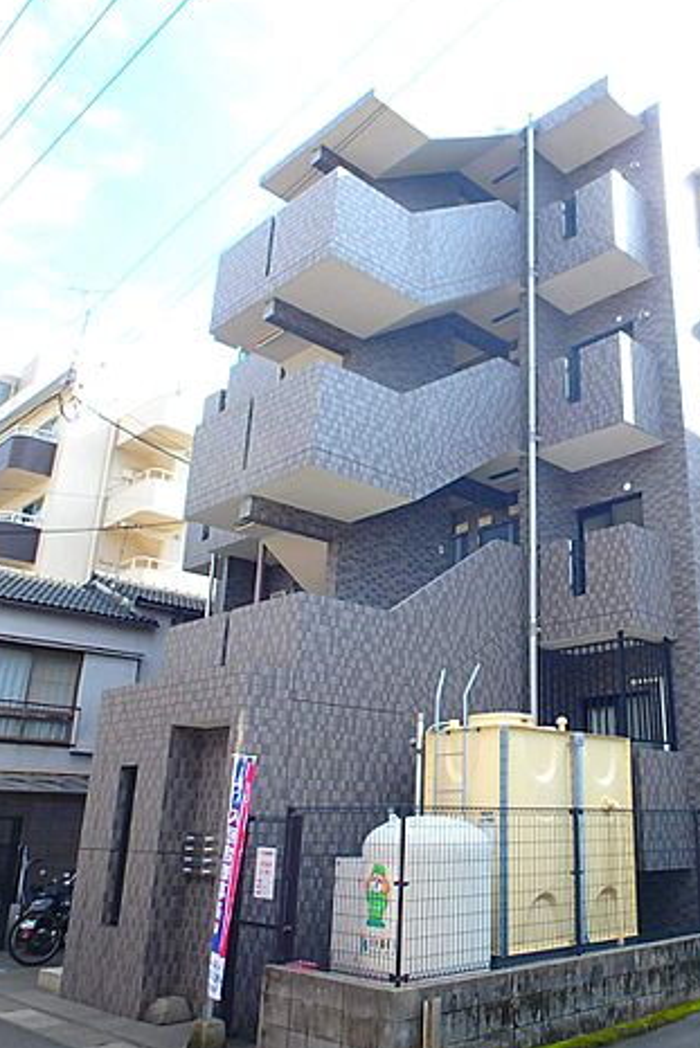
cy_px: 524
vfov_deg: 61.9
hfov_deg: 42.4
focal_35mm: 30
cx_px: 518
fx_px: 874
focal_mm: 3.7
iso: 125
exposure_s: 1/250
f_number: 3.5
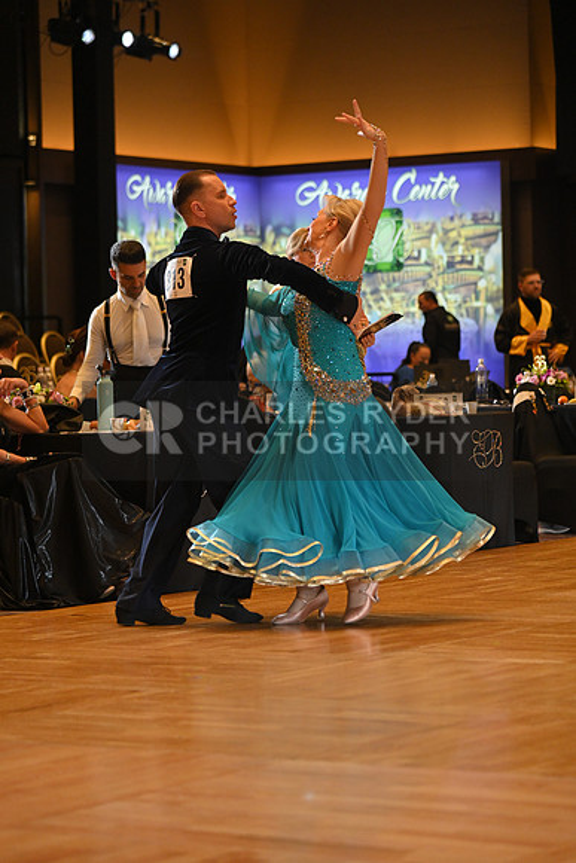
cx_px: 288
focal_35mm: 120
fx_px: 2878
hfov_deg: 11.4
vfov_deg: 17.1
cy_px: 432
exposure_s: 1/400
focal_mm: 120
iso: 1600
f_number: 4
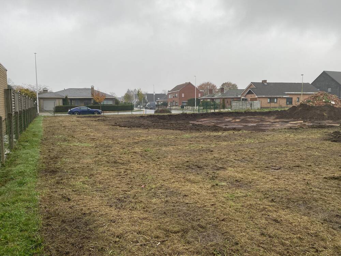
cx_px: 170
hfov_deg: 67.3
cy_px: 128
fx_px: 256
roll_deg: +0.1
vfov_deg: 53.1
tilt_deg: -3.4
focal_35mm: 26
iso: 32
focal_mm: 4.25
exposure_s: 1/252
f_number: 1.8
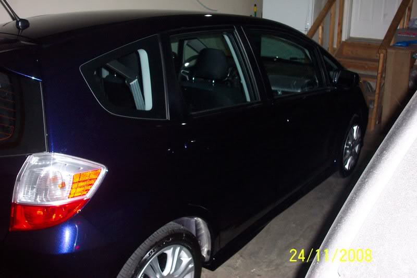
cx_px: 208
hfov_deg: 54.4
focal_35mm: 35
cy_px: 139
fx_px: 405
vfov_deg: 37.8
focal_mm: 7.5
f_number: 2.8
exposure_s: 1/30
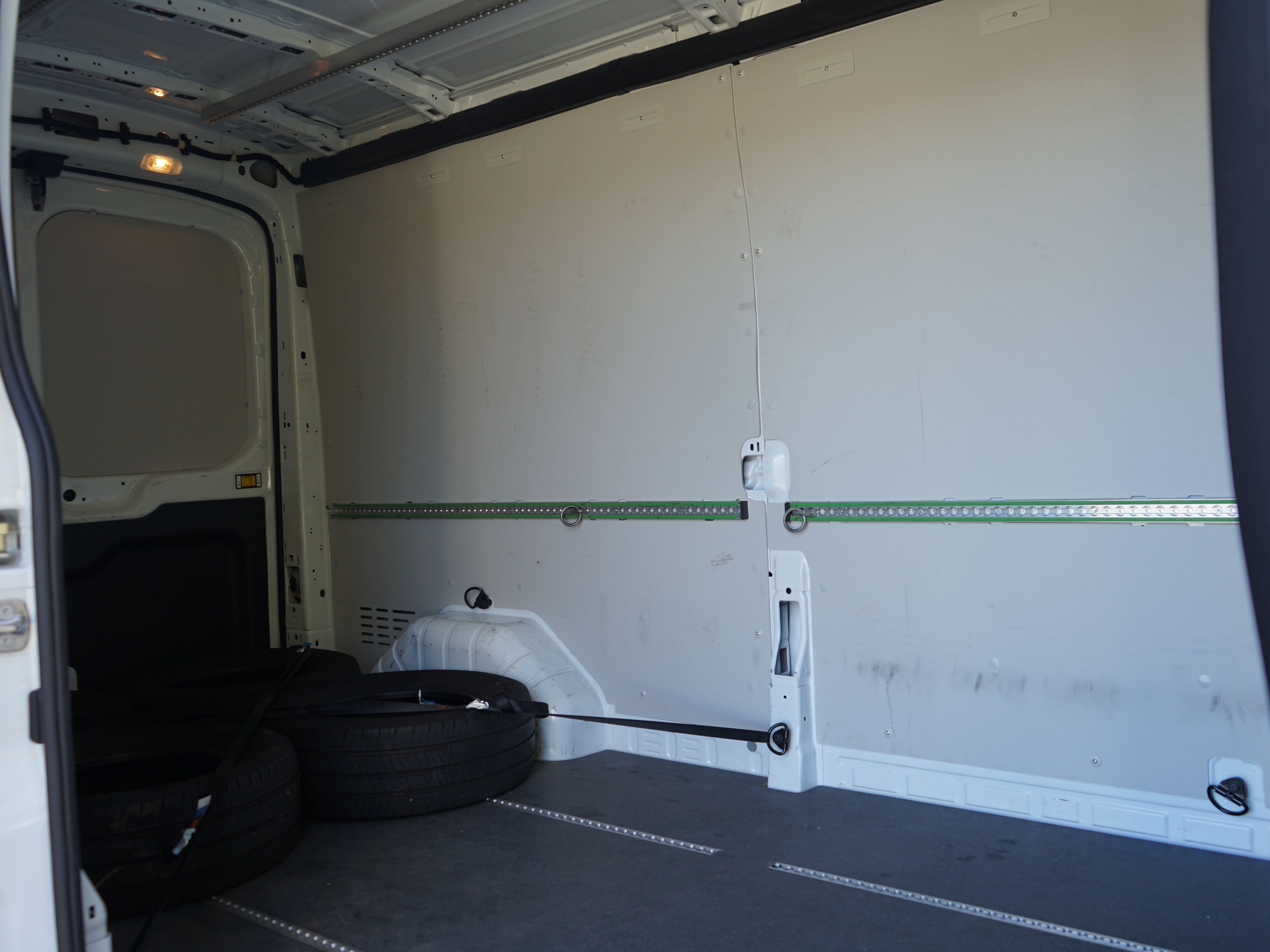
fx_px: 1137
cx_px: 629
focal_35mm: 31
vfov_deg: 45.4
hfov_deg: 58.4
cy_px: 466
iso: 100
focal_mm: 28
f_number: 4.5
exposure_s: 1/60
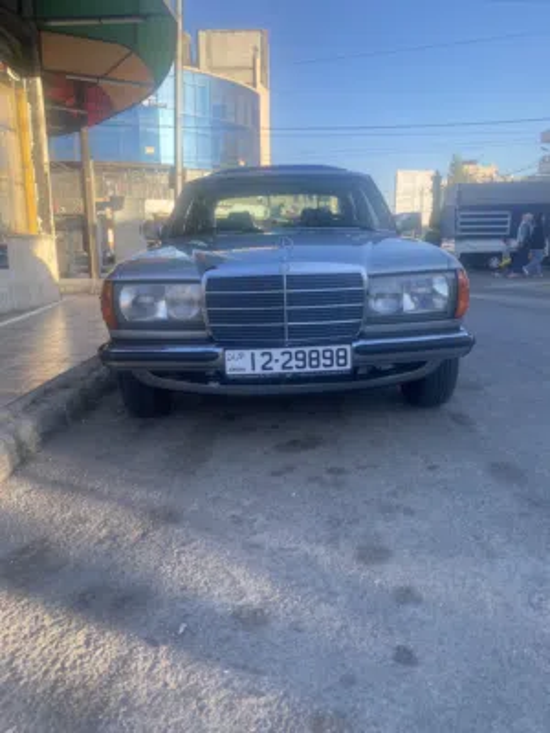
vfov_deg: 67.3
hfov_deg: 53.1
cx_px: 275
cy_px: 366
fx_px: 551
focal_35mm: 26
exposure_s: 1/681
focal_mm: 4.25
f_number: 1.8
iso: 32
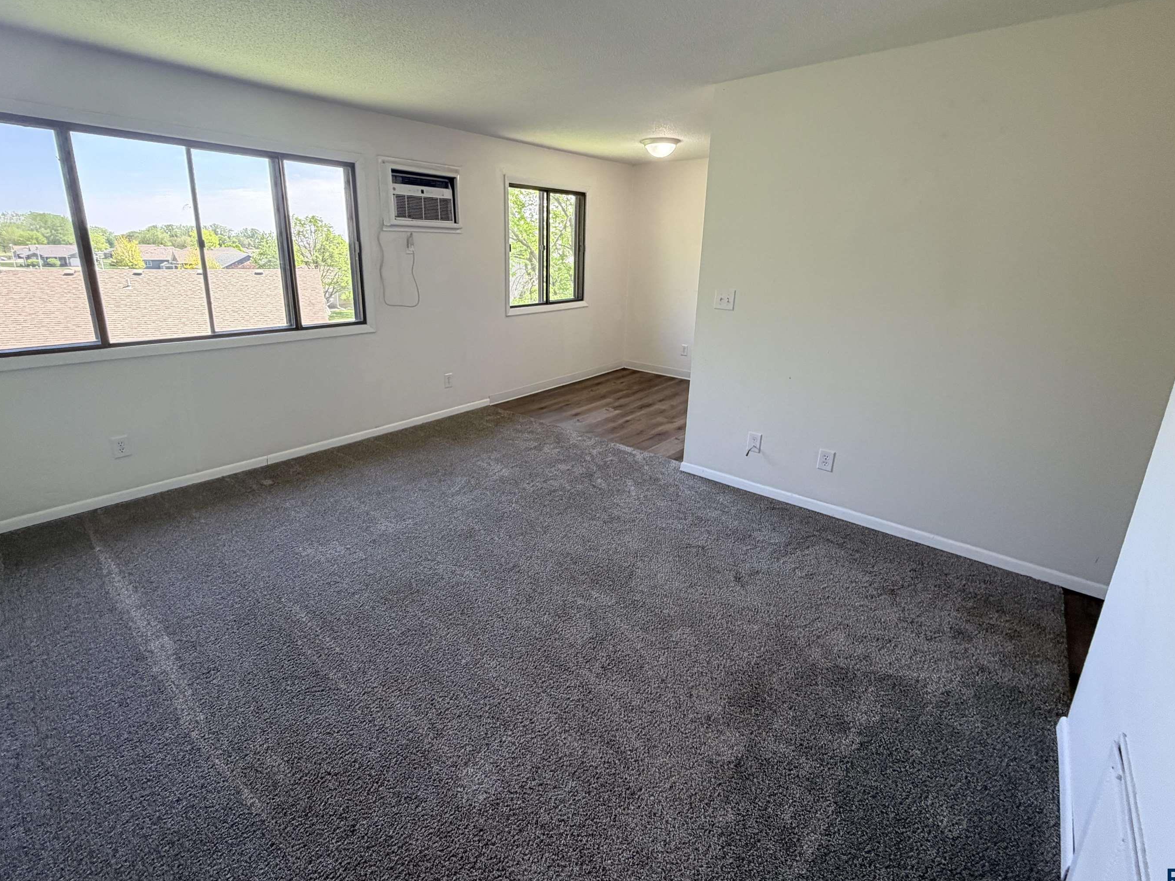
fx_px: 543
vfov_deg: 77.8
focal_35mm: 16
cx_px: 558
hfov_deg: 94.4
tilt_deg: -14.1
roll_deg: -0.9
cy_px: 387
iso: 160
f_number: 2.2
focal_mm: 2.22
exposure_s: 1/120
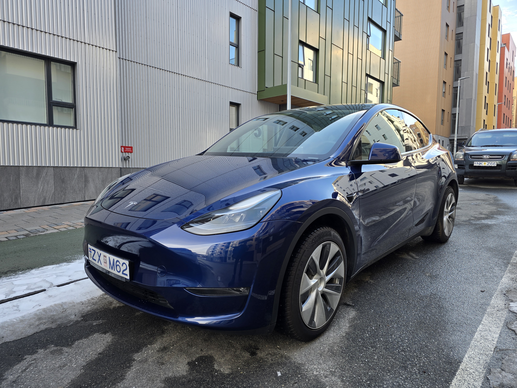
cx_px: 258
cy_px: 194
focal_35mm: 23
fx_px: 344
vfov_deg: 58.9
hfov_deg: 73.9
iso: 32
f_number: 1.7
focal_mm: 6.3
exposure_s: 1/180
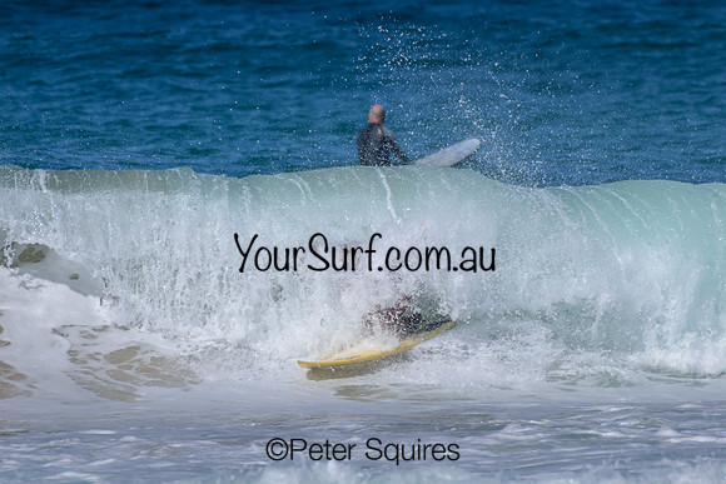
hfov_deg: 2.1
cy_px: 242
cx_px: 363
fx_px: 20170
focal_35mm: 1000
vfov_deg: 1.4
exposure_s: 1/2000
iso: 450
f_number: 11
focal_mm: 1000
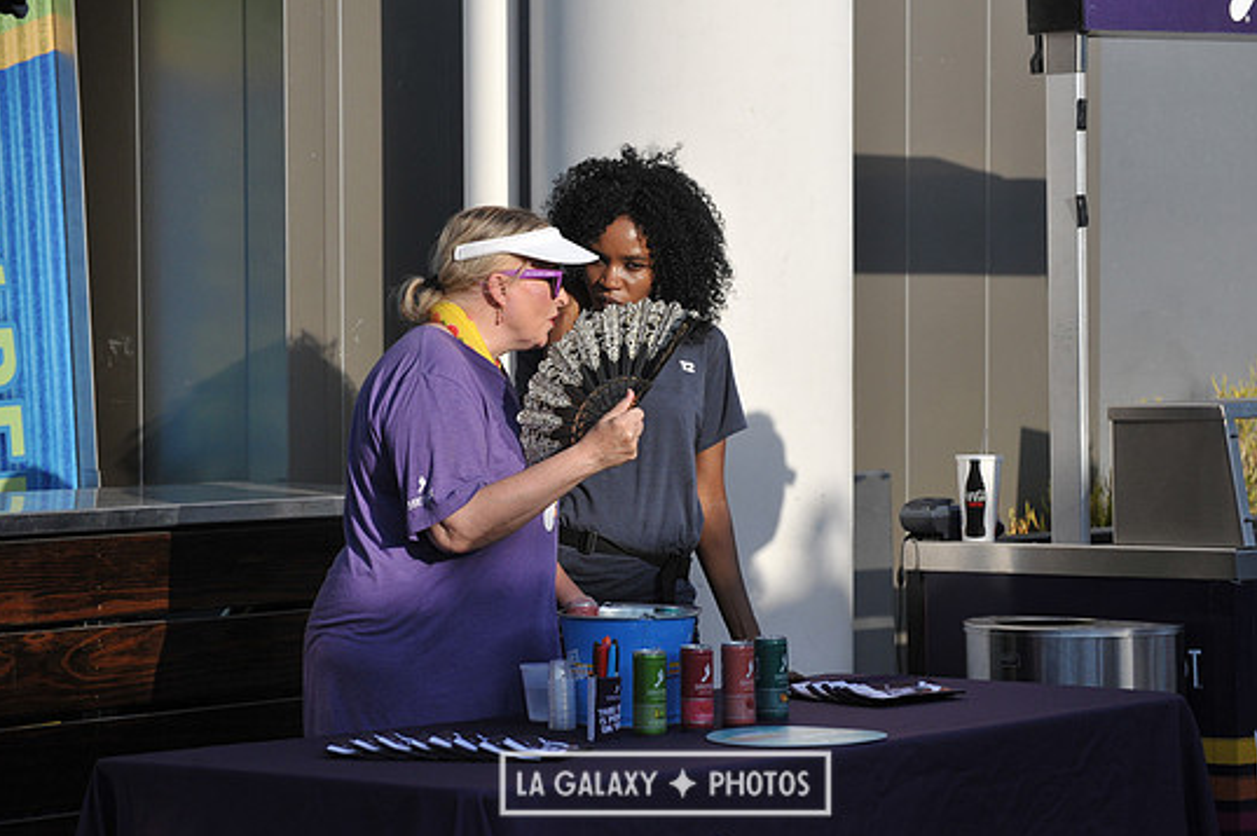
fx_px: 4709
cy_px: 431
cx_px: 665
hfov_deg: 15.2
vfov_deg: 10.1
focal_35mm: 135
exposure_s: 1/5000
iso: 1000
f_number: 5.6
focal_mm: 125
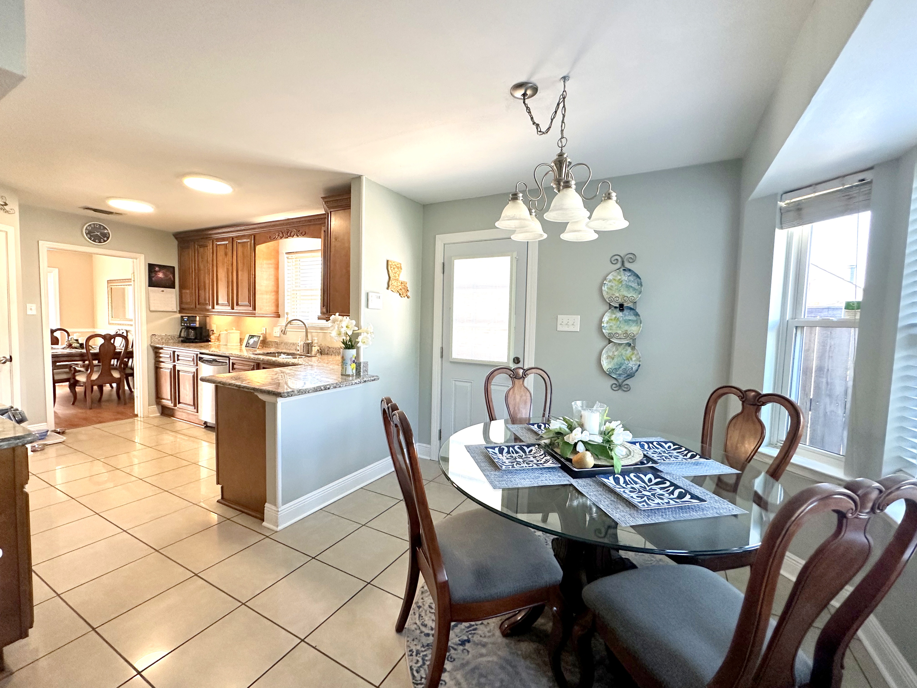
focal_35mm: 14
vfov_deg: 85.7
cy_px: 344
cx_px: 458
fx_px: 371
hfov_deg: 102.1
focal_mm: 2.22
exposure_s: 1/120
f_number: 2.2
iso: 200
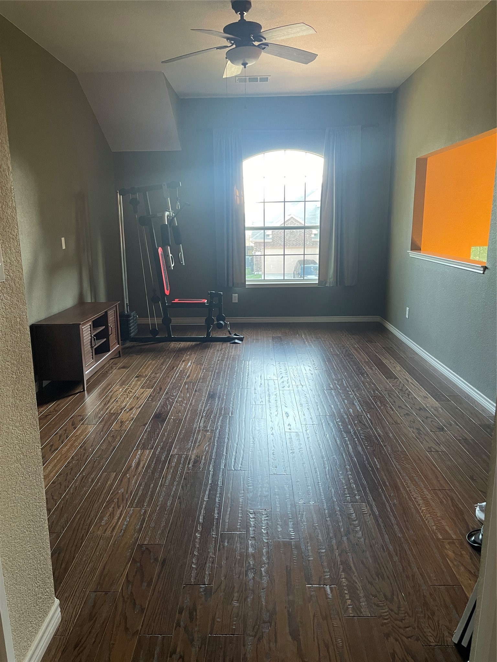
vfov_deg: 67.3
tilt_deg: -11.9
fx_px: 498
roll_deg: +0.8
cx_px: 248
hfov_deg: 53.1
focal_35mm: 26
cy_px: 331
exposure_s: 1/60
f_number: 1.6
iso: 200
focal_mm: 4.2
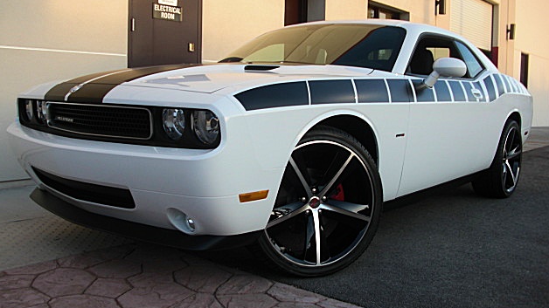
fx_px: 582
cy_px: 147
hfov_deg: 50.5
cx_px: 273
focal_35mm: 40
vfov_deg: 29.7
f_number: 2.8
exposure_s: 1/125
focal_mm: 6.3
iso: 50
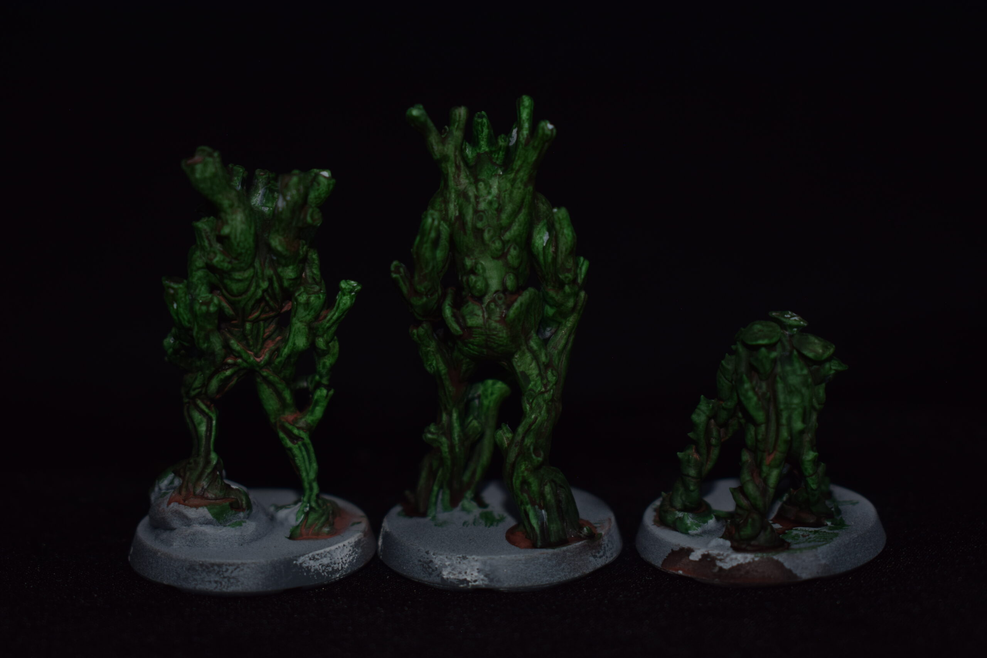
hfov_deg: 28.1
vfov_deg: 18.9
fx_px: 1974
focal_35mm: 72
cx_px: 494
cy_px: 329
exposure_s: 1/30
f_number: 5.3
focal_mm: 48
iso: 200
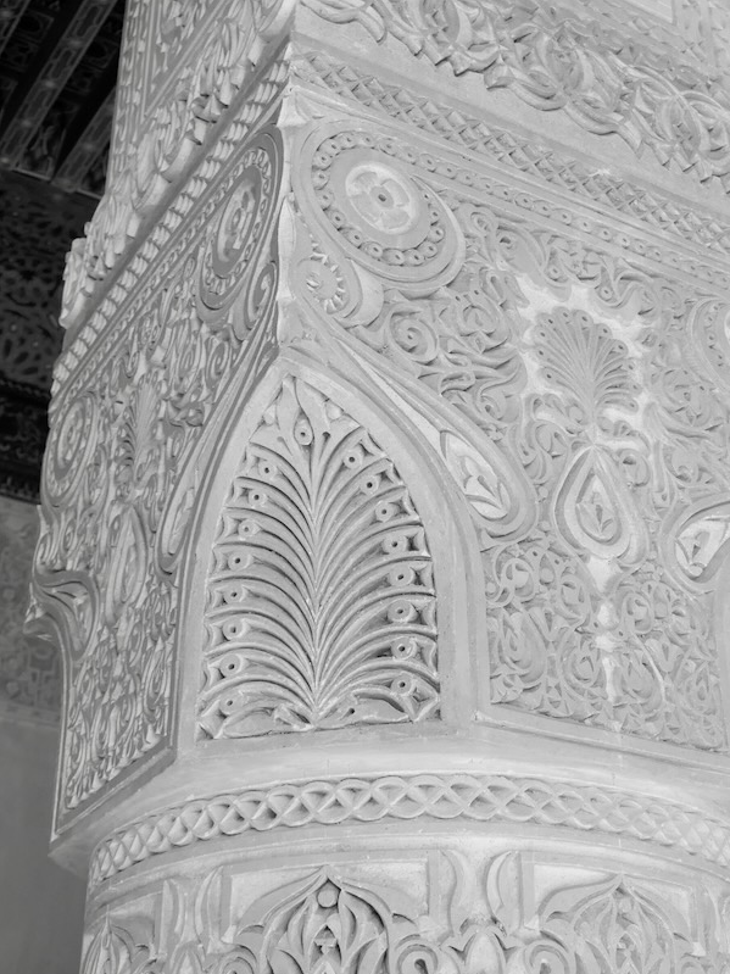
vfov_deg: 33.8
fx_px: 1603
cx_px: 428
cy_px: 469
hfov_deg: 25.6
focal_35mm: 57
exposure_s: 1/80
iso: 320
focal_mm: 13.3
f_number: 3.5
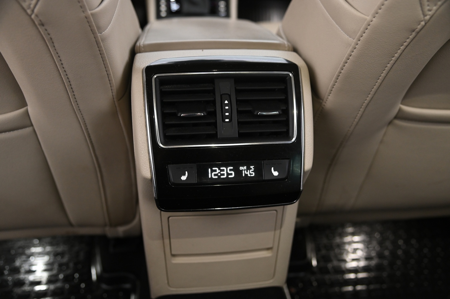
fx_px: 425
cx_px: 225
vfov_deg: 38.8
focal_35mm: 34
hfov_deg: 55.8
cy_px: 150
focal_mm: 34
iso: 2000
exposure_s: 1/13
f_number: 4
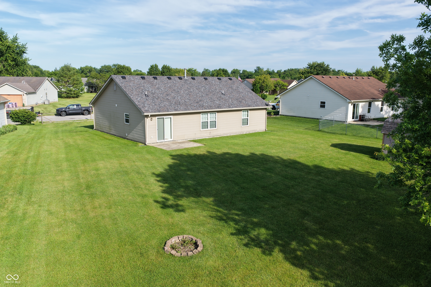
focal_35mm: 28
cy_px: 144
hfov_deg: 65.5
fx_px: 335
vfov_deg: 46.4
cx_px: 216
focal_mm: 14.45
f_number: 2.8
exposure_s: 1/800
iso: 100
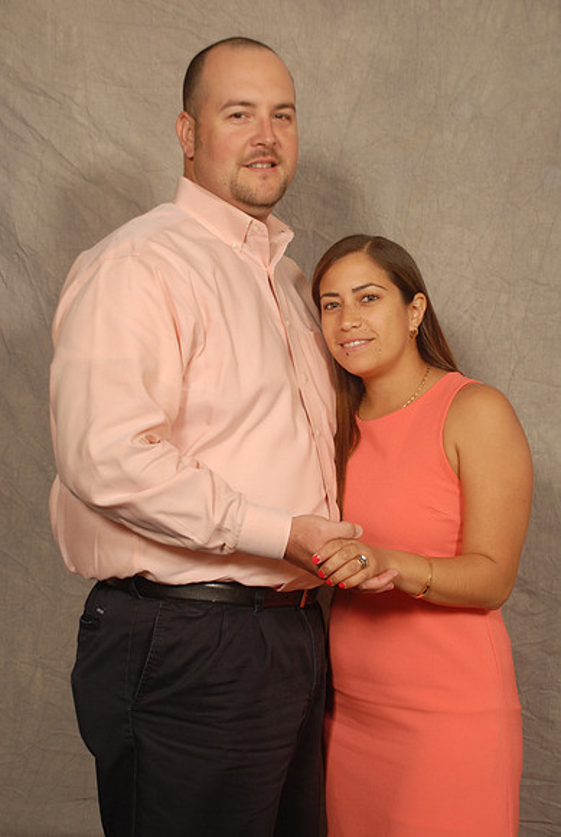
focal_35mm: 57
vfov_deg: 35.0
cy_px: 418
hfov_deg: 23.9
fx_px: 1327
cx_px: 280
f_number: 5.6
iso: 200
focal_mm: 38
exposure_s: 1/125
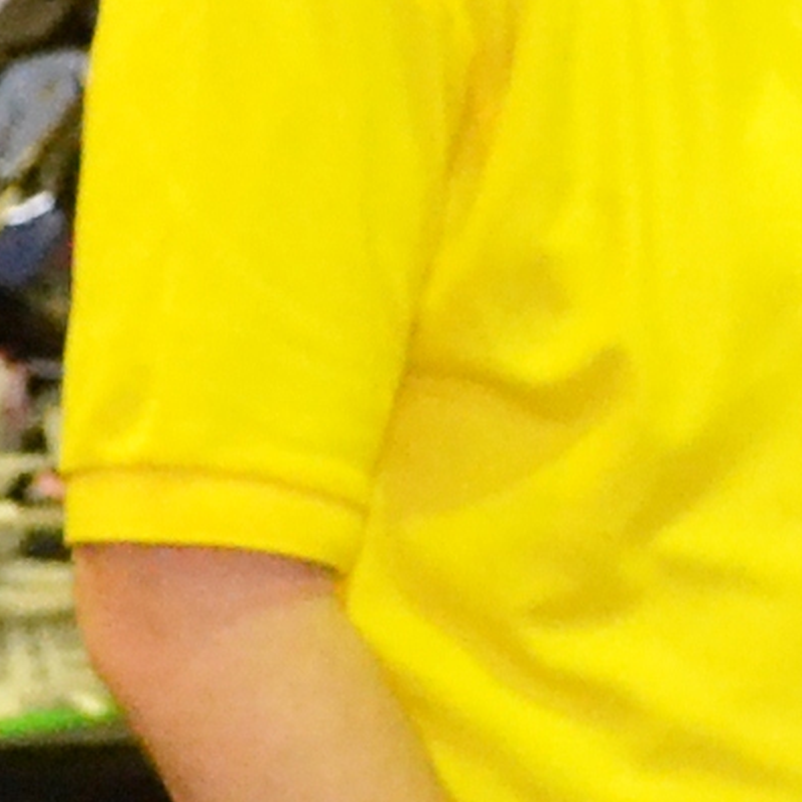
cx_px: 1552
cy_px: 1523
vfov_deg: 5.8
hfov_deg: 5.8
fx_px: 7733
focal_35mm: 295
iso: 3200
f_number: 3.8
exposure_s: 1/60
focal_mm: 20
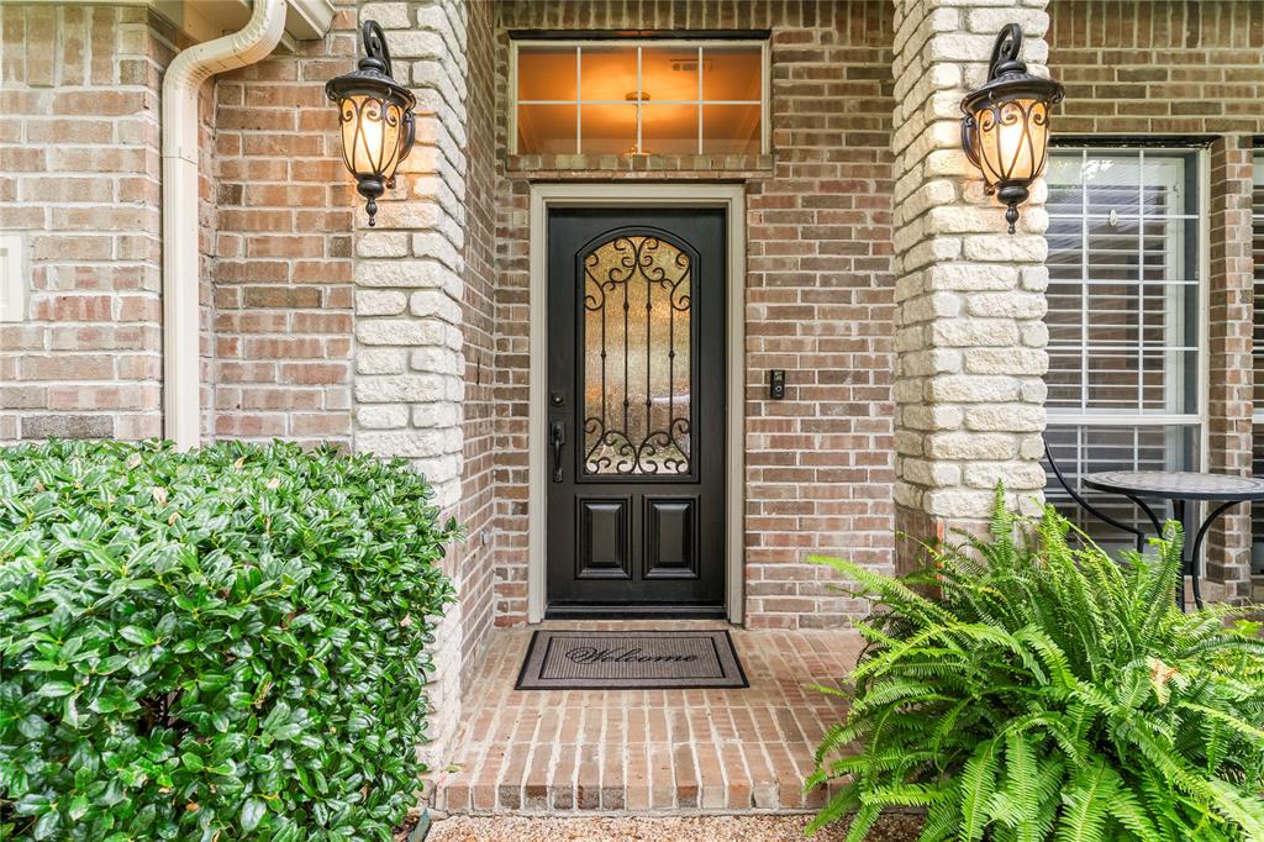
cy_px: 421
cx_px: 632
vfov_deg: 61.9
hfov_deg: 84.0
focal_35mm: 20
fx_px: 702
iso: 200
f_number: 8
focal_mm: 20
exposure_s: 1/4
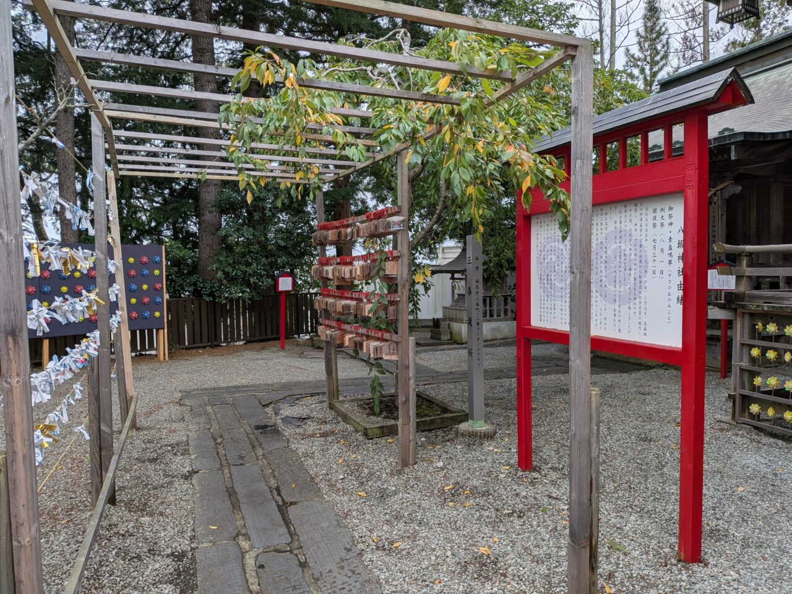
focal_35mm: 24
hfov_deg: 71.6
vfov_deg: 56.8
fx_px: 549
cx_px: 396
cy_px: 297
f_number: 1.7
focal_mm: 4.53
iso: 22
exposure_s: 1/3690
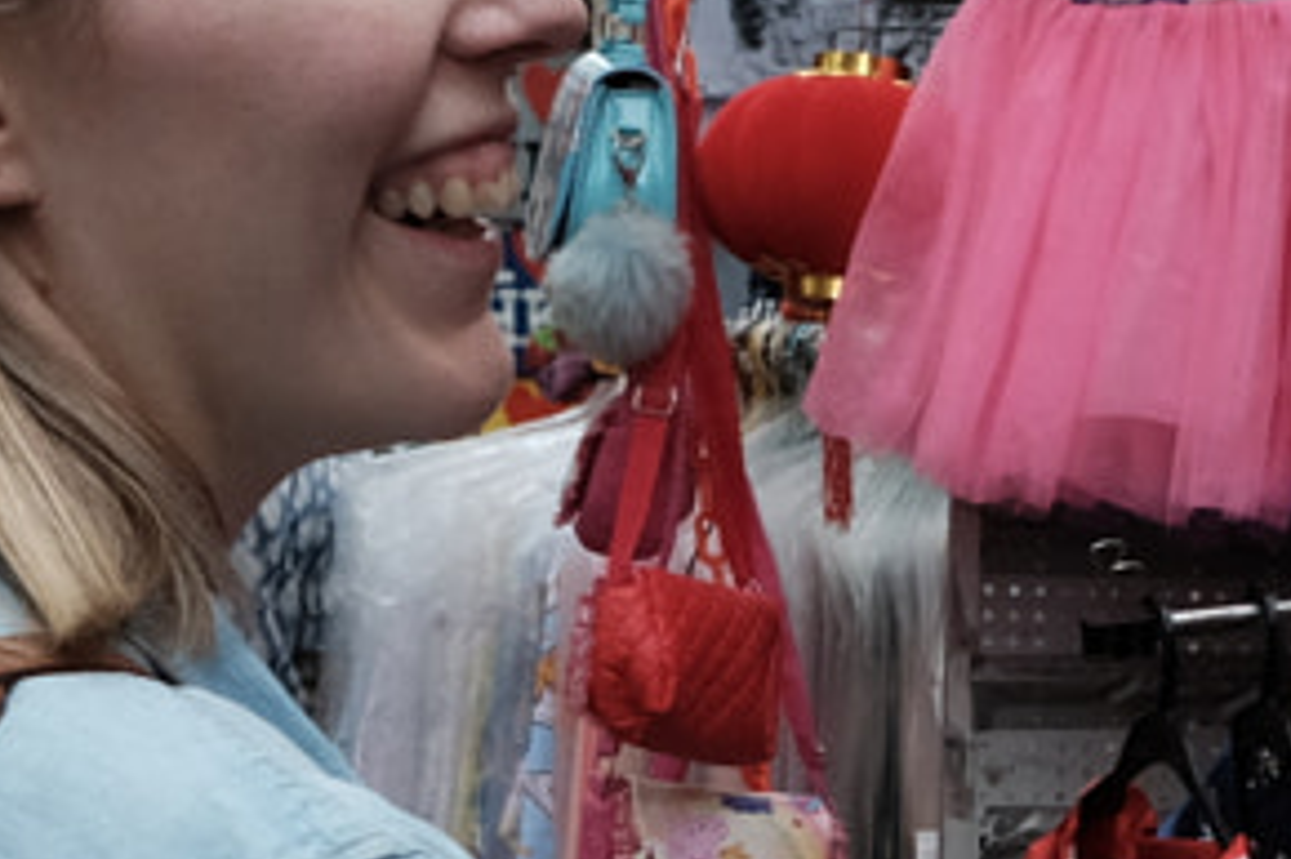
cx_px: 1300
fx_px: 6917
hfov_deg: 10.6
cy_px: 1346
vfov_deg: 7.0
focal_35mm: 193
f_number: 6.4
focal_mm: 23
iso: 1000
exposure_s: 1/400
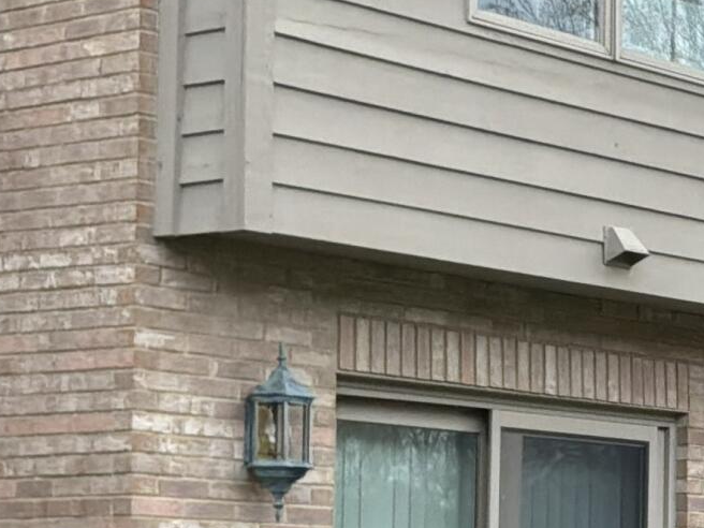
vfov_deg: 11.5
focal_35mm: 128
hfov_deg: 13.9
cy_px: 545
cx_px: 1235
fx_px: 2603
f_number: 1.8
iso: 32
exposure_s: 1/1221
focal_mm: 3
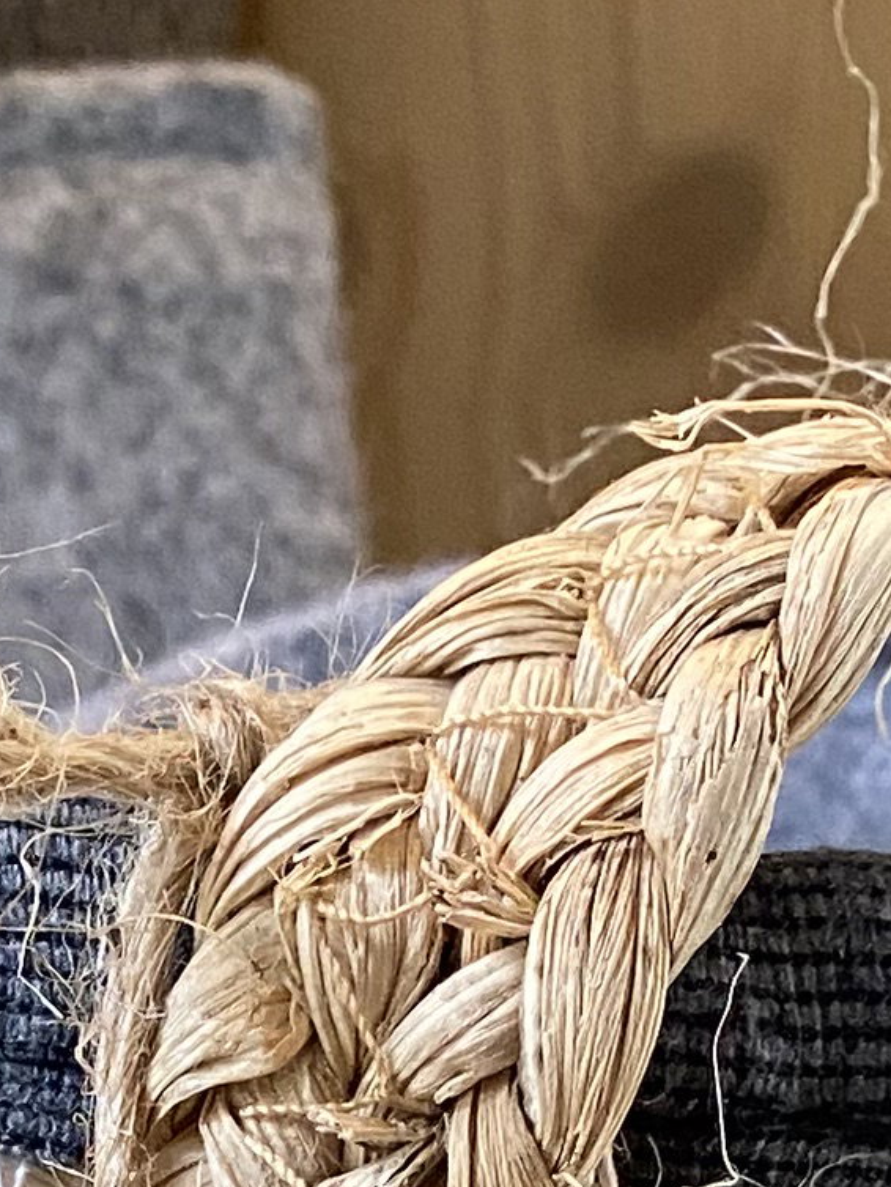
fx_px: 4768
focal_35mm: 139
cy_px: 2528
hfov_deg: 10.6
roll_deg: +0.6
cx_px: 2
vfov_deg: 12.2
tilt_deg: -13.0
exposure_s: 1/60
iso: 160
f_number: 1.8
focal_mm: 4.25
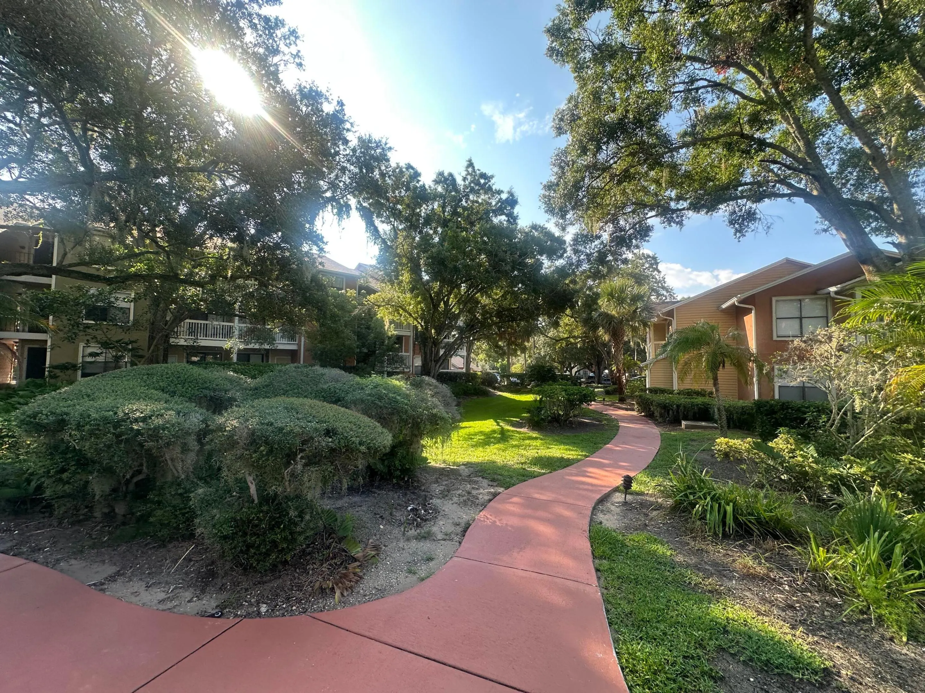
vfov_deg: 85.7
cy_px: 346
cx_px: 462
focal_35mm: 14
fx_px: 374
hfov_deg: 102.1
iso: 40
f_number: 2.2
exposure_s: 1/321
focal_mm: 2.22
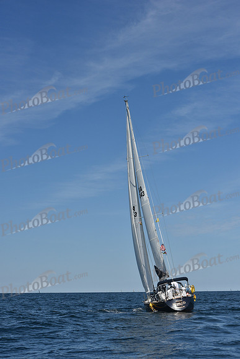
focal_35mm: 70
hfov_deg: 19.5
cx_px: 120
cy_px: 180
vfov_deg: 28.8
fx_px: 700
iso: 250
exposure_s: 1/1600
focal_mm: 70
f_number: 9
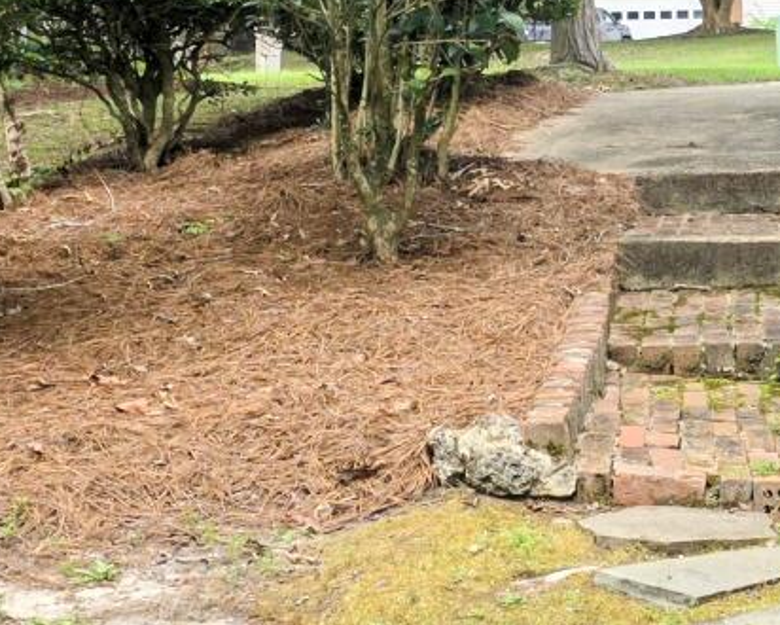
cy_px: 248
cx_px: 835
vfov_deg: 14.1
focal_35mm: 109
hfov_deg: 17.1
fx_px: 2517
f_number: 1.7
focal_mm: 6.3
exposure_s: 1/359
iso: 32
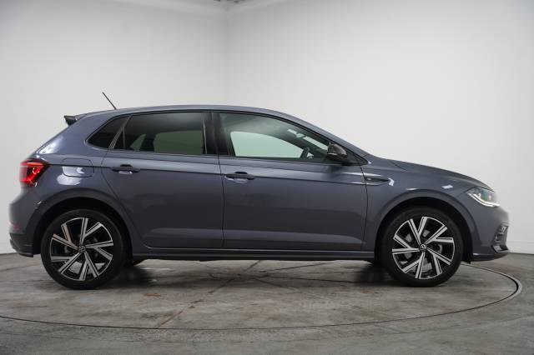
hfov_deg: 44.6
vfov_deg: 30.5
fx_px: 651
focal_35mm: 44
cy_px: 178
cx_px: 267
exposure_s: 1/160
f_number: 4
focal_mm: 43.9
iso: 1250
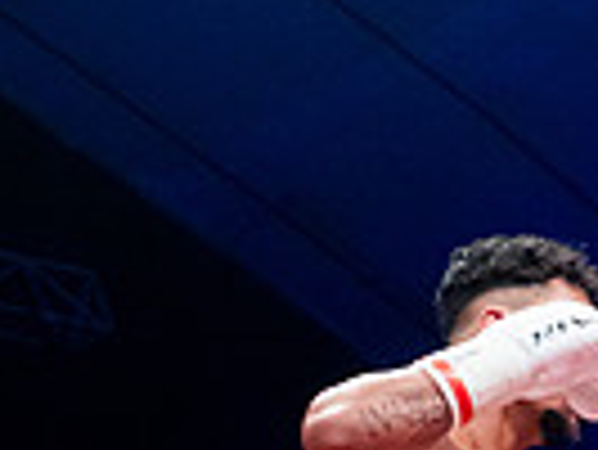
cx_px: 672
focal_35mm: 166
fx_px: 2870
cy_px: 570
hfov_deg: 11.7
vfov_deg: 8.8
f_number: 2.8
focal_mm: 36
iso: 4000
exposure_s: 1/1000
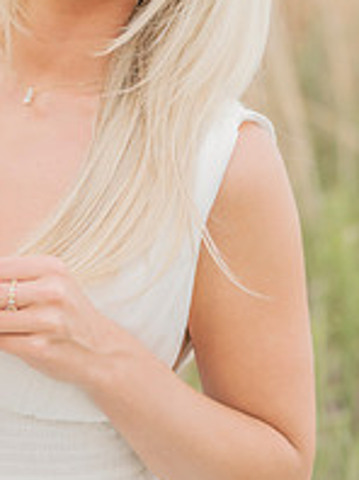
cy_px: 182
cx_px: 70
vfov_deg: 10.6
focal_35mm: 186
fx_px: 2578
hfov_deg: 8.0
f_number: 2.8
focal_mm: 85
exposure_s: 1/320
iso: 320
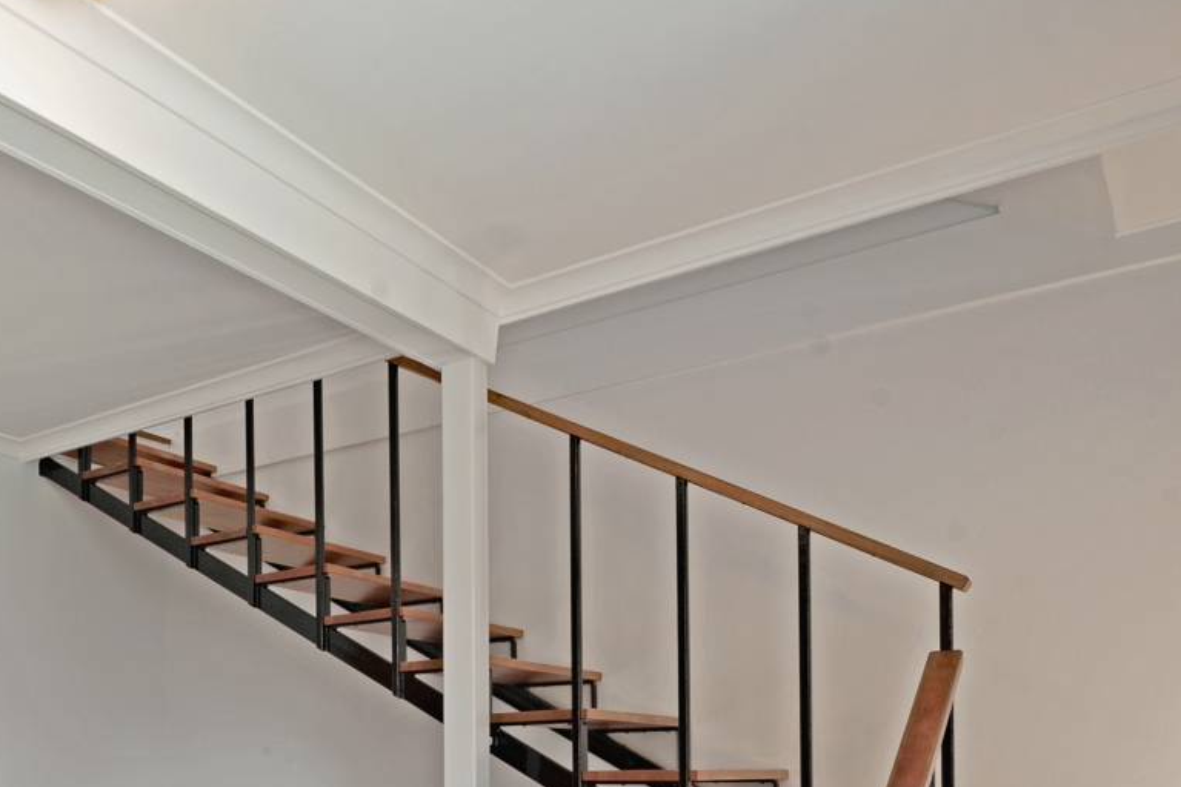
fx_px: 1148
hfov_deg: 48.5
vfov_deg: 35.0
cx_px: 112
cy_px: 748
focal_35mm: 35
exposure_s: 1/8
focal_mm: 14
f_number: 11
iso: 320
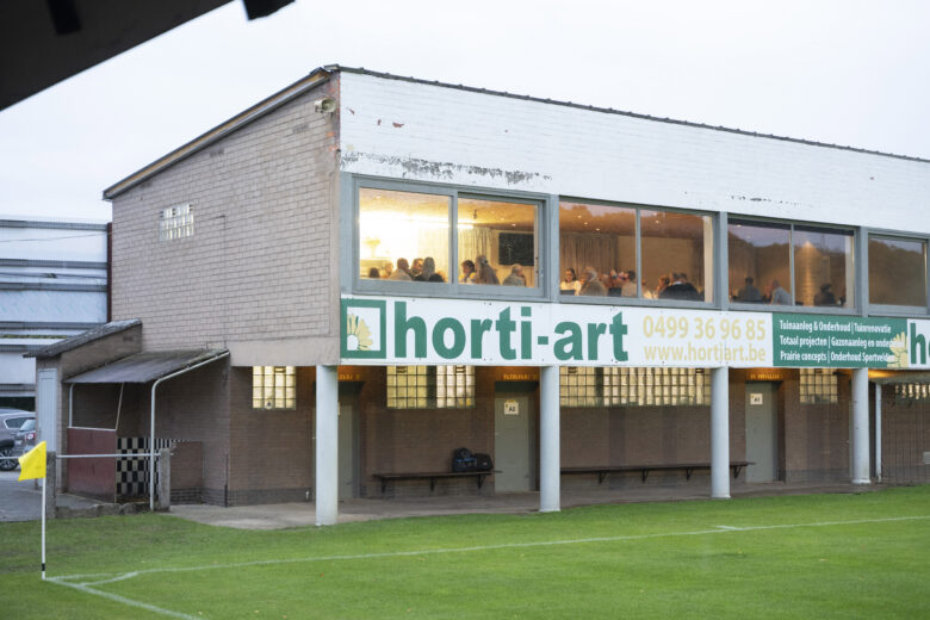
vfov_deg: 20.9
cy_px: 310
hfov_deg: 31.0
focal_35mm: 65
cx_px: 465
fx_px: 1679
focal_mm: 65
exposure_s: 1/80
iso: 2000
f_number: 3.2
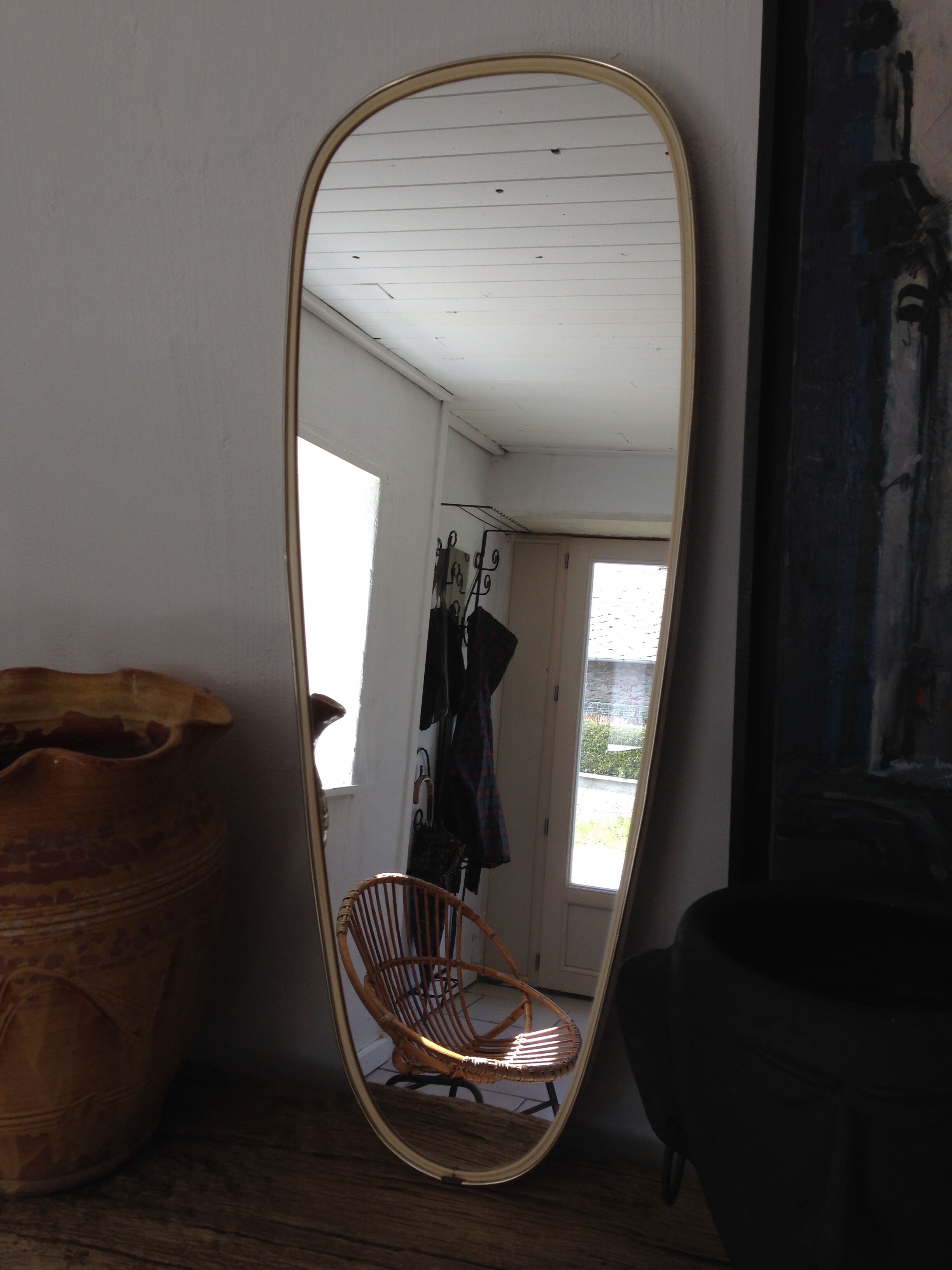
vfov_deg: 55.4
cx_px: 476
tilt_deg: -7.4
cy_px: 635
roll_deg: +0.1
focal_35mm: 33
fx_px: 1210
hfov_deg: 42.9
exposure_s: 1/143
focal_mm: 4.12
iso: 50
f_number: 2.4
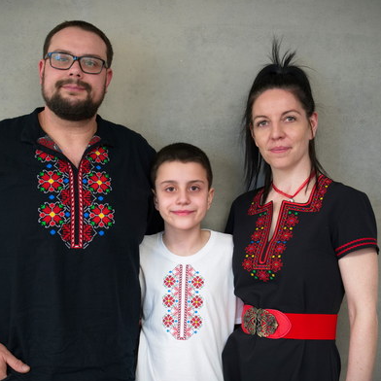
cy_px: 192
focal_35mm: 56
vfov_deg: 30.6
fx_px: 697
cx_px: 174
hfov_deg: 30.5
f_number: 2.5
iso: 800
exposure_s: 1/50
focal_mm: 43
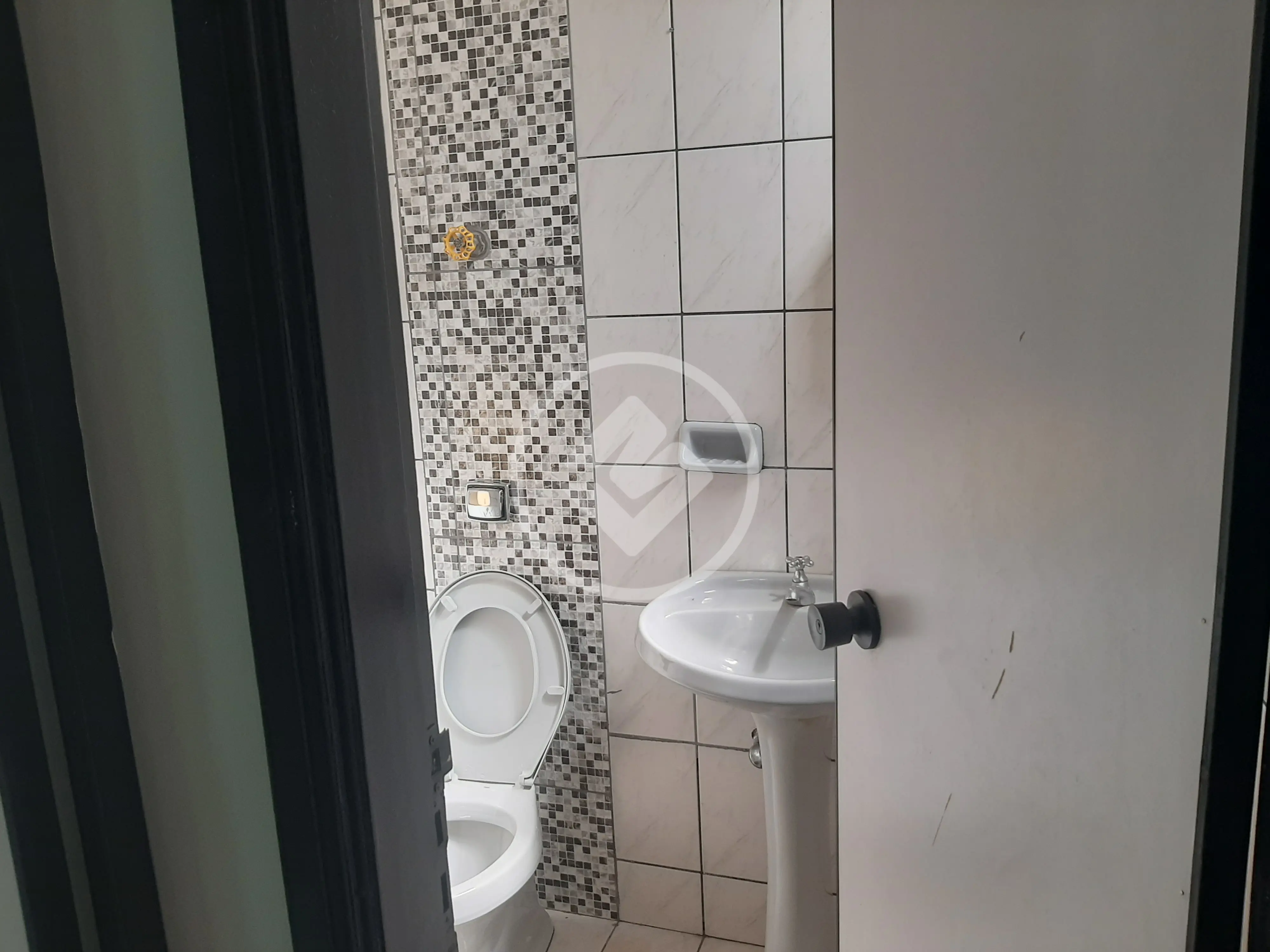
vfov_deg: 51.4
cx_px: 635
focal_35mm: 27
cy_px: 476
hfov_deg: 65.3
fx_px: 991
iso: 50
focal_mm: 3.93
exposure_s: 1/60
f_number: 1.7
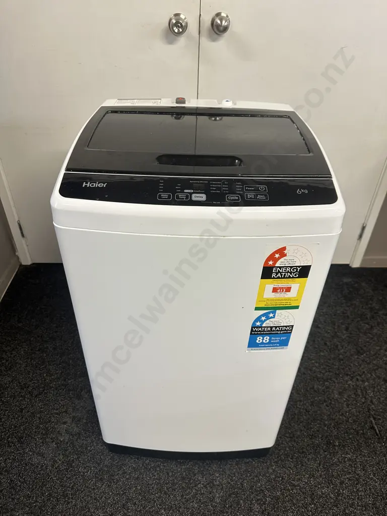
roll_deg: -1.8
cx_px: 194
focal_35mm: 24
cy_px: 258
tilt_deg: -37.4
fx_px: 358
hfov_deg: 56.8
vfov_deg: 71.6
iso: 200
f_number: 1.78
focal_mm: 6.86
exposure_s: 1/100
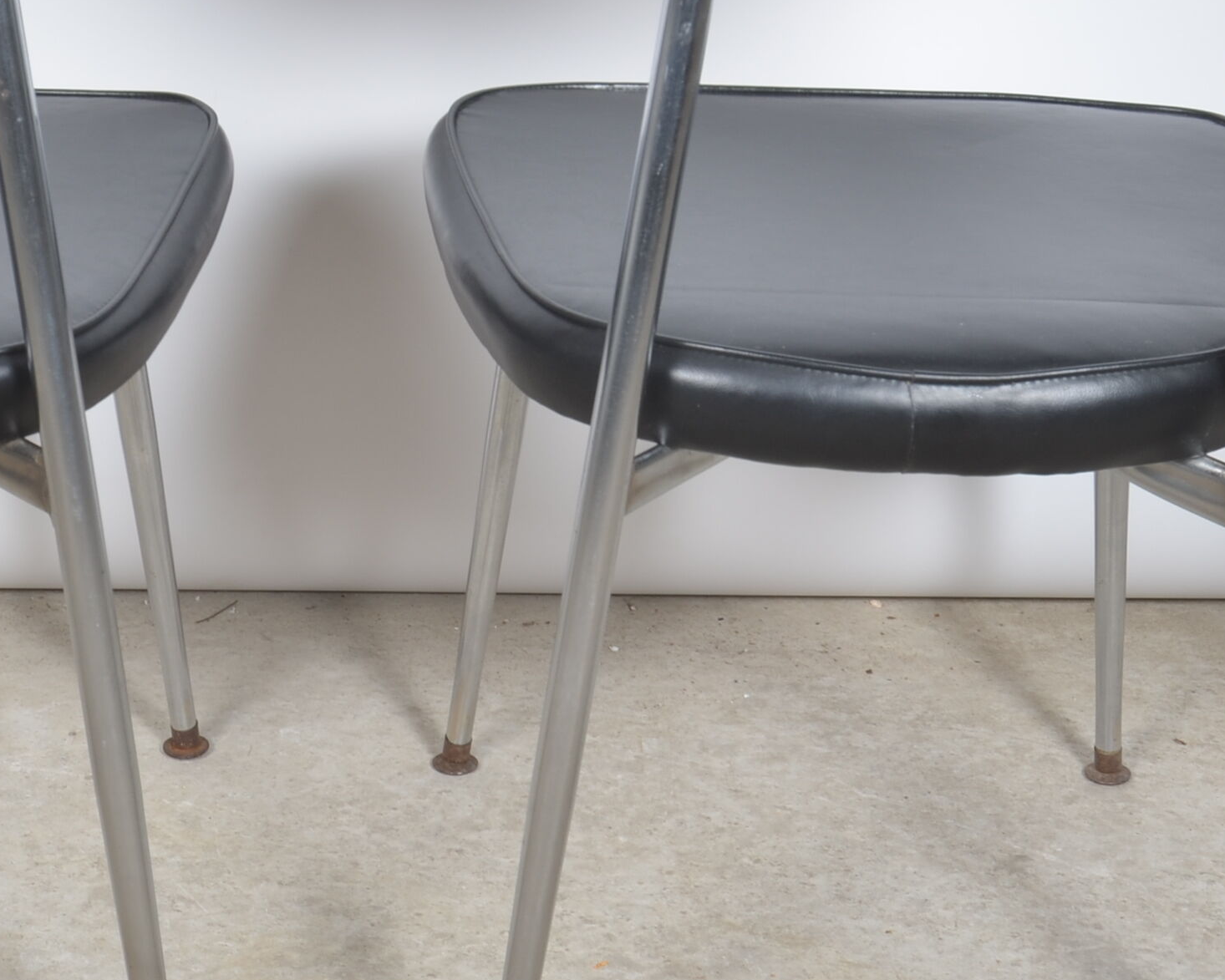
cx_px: 468
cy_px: 317
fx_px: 3082
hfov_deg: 22.4
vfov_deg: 18.0
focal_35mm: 85
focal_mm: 24
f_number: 11
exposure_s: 1/125
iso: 100
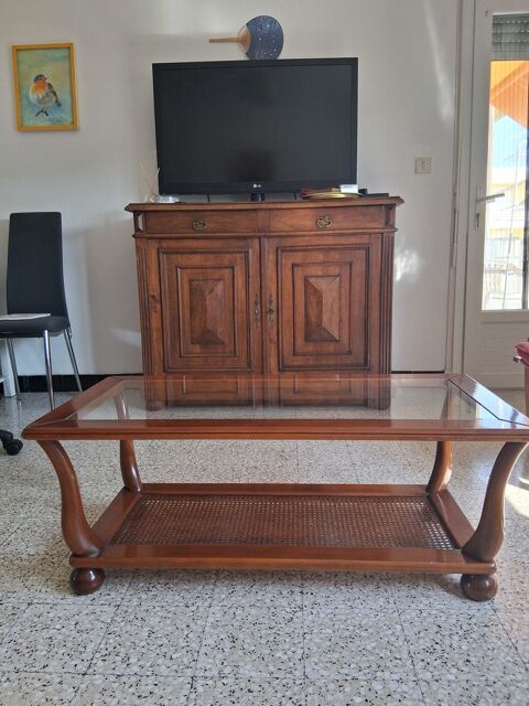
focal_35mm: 26
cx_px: 264
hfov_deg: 53.1
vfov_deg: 67.3
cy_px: 353
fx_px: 530
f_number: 1.8
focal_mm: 3.98
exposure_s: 1/120
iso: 125
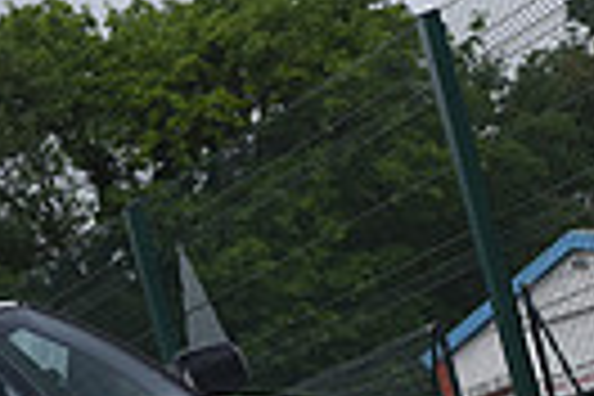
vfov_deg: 5.3
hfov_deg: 8.1
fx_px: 4207
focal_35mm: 255
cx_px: 477
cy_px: 866
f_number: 5.6
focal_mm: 58
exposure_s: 1/1000
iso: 640
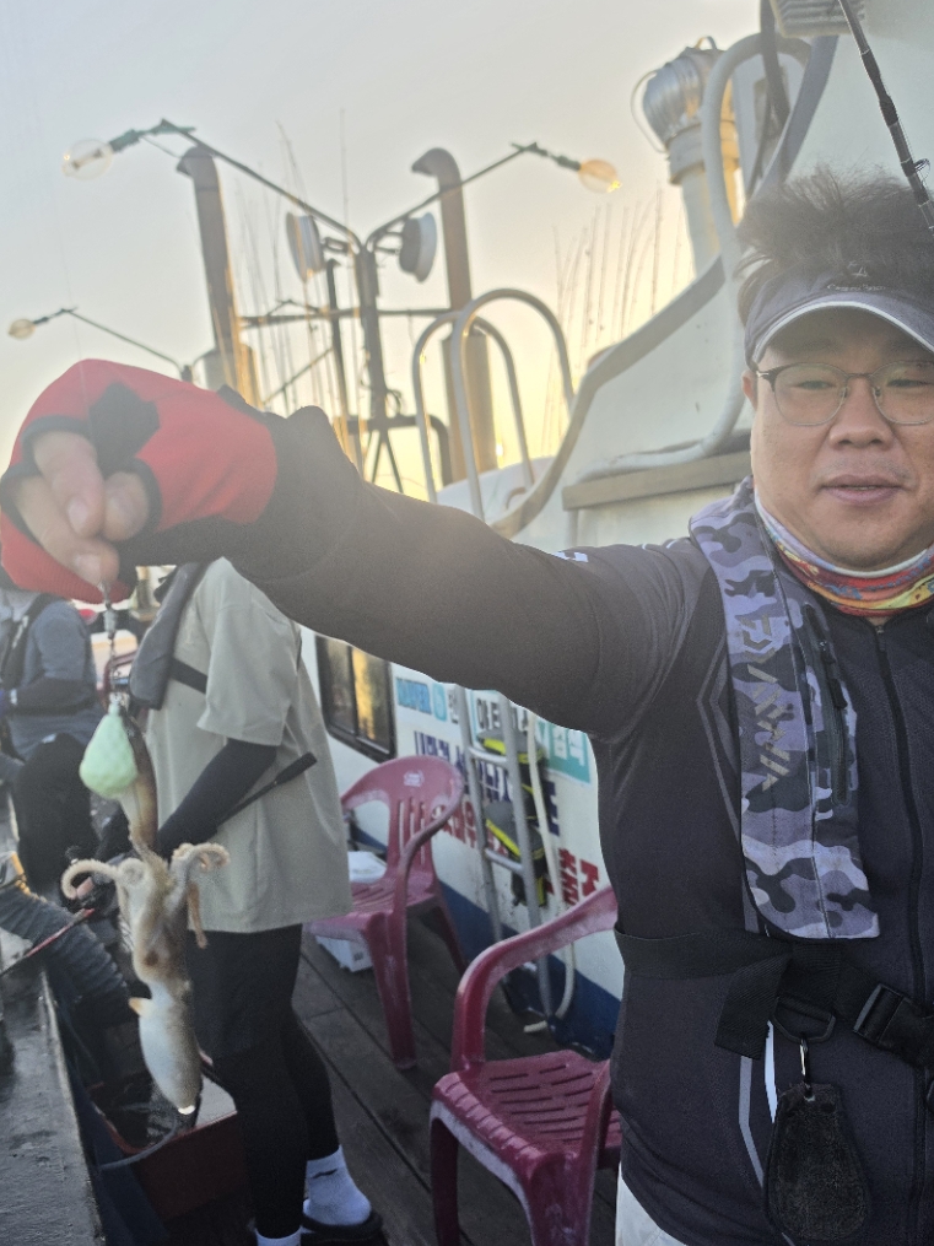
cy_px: 598
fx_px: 1044
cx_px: 393
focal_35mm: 29
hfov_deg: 48.0
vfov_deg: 61.6
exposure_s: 1/2410
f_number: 1.4
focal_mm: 6.5
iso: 64
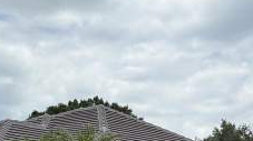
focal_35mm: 100
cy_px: 213
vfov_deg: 11.5
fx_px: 670
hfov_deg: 21.3
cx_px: 76
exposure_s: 1/4950
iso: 50
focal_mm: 5.96
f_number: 1.6
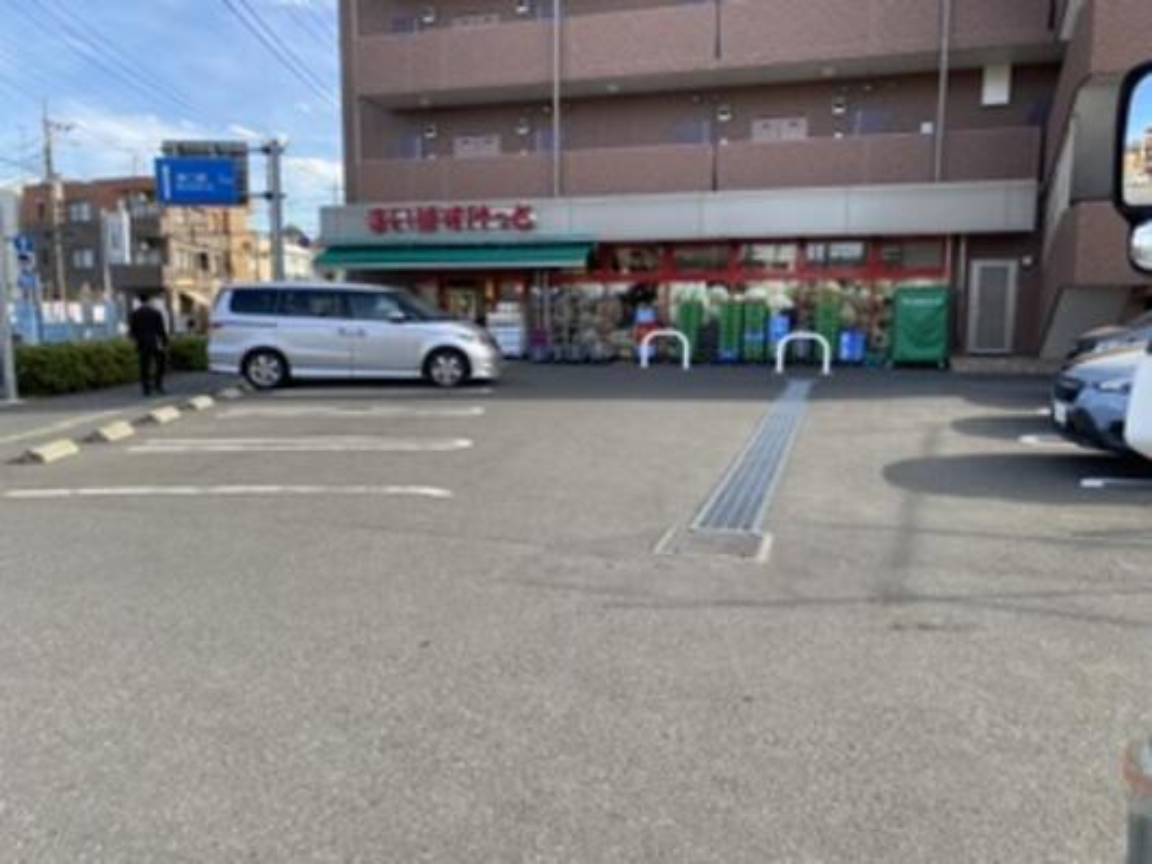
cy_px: 432
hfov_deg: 67.3
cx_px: 576
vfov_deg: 53.1
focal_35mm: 26
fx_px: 865
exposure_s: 1/534
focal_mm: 4.25
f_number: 1.8
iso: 32
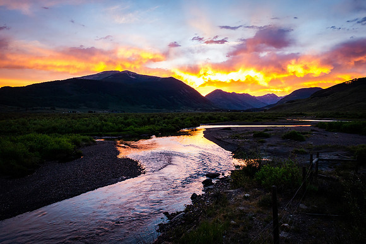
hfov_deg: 73.7
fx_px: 244
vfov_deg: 53.2
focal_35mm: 24
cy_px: 122
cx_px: 183
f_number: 5.6
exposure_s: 1/50
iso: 400
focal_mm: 8.8
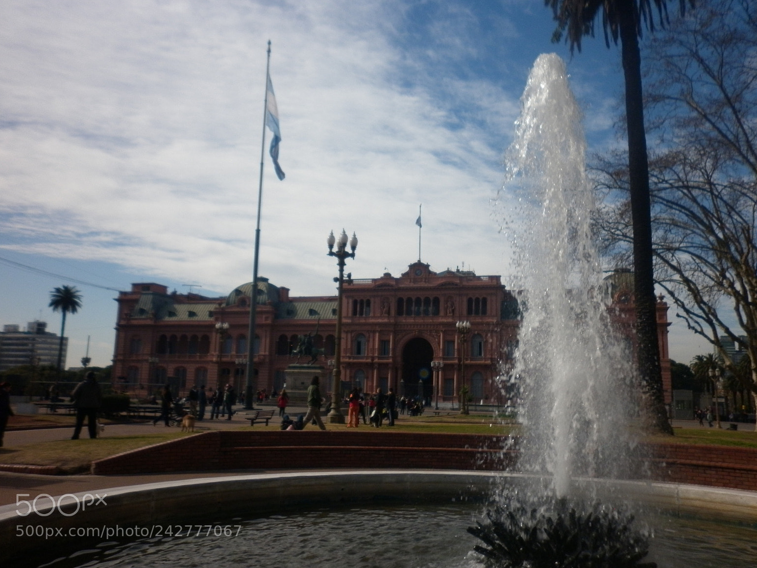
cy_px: 275
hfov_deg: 61.7
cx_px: 377
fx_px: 634
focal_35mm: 29
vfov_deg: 48.2
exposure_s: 1/320
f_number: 7.1
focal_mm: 5
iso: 80
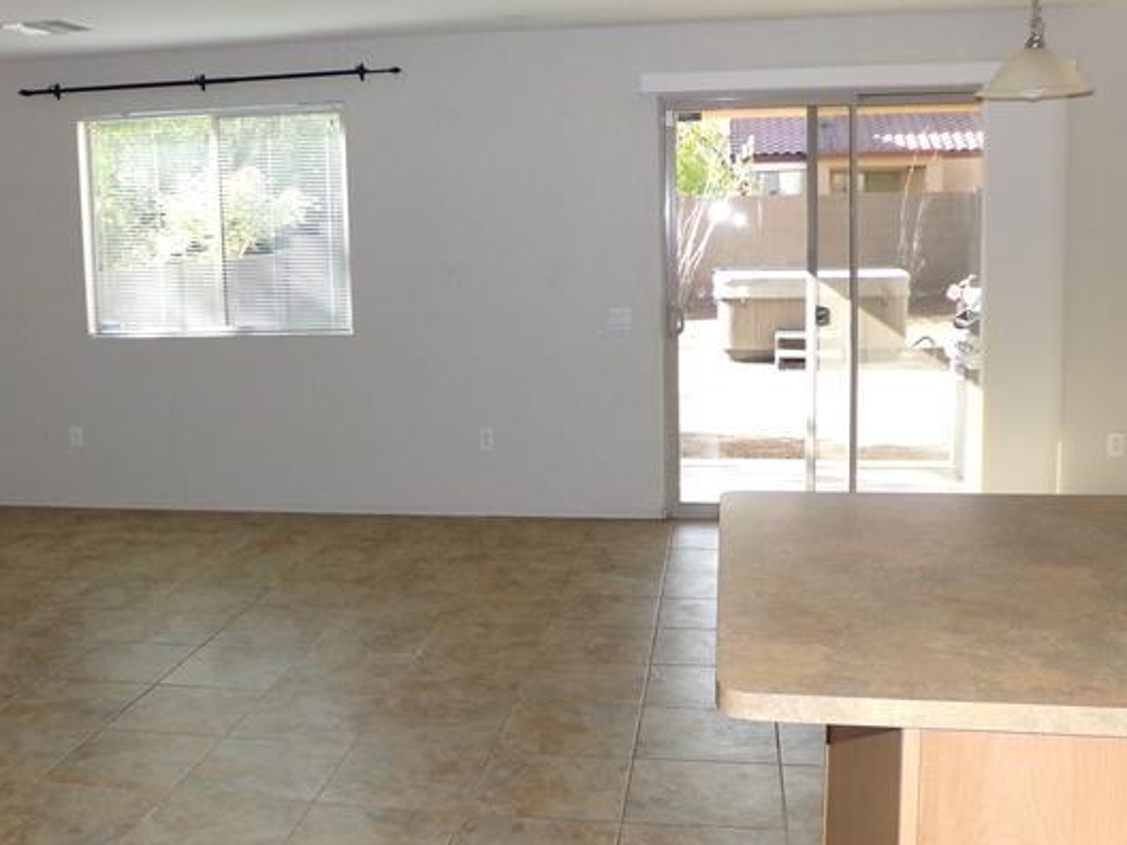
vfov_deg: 35.9
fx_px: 1302
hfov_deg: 46.6
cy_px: 390
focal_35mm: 40
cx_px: 461
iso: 200
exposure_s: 1/160
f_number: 3.4
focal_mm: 5.9
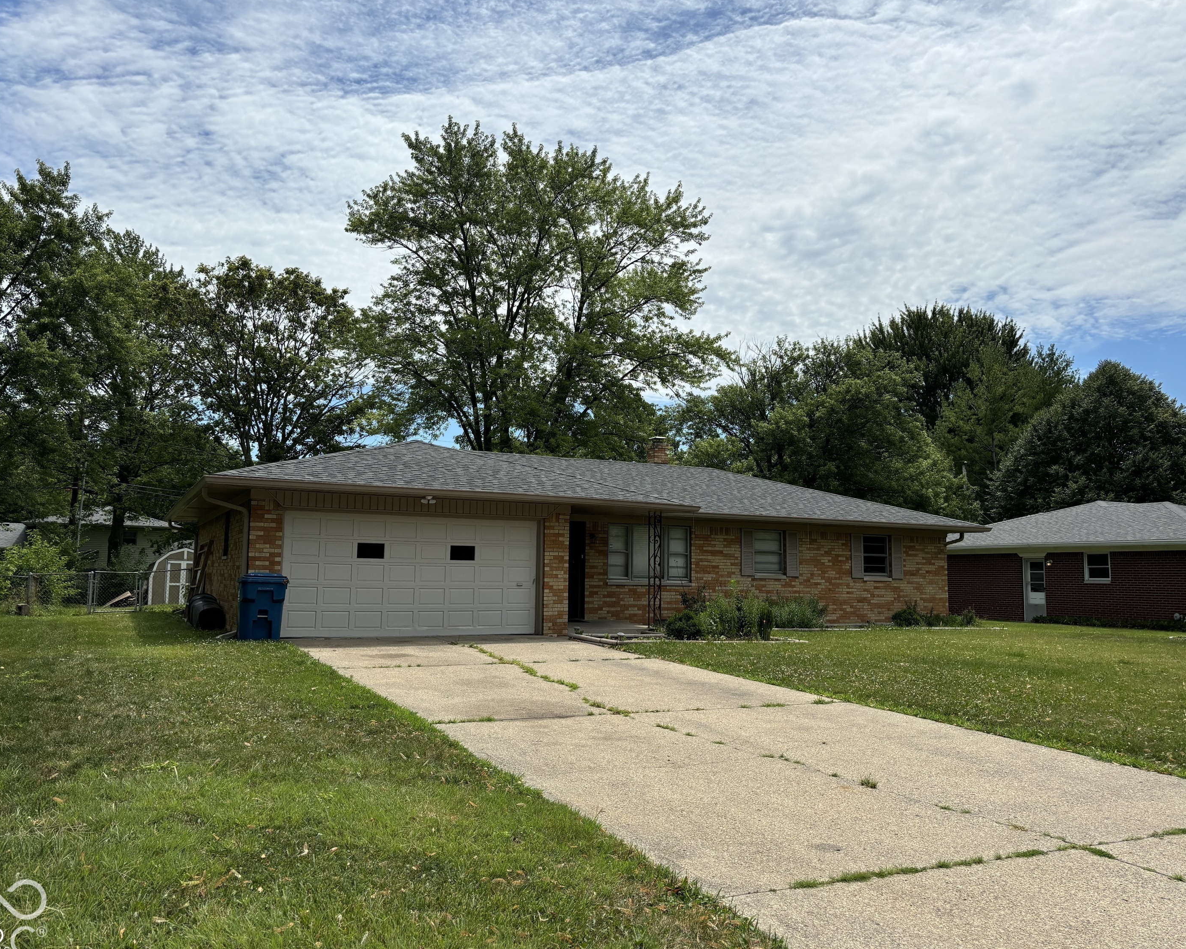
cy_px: 474
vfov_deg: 51.5
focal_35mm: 28
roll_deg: -2.3
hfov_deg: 62.2
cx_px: 602
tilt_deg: +7.0
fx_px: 983
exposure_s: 1/6711
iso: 50
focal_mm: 5.96
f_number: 1.6
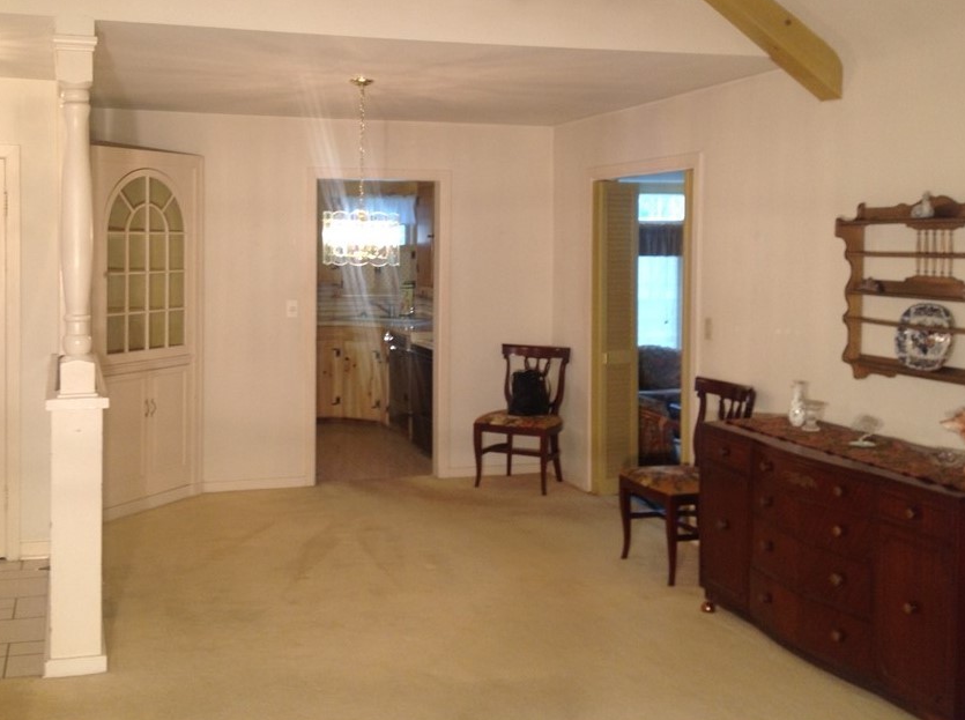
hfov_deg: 43.8
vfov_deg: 33.4
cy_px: 287
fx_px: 1196
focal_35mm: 43
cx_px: 400
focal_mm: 4.28
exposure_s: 1/20
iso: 50
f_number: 2.4
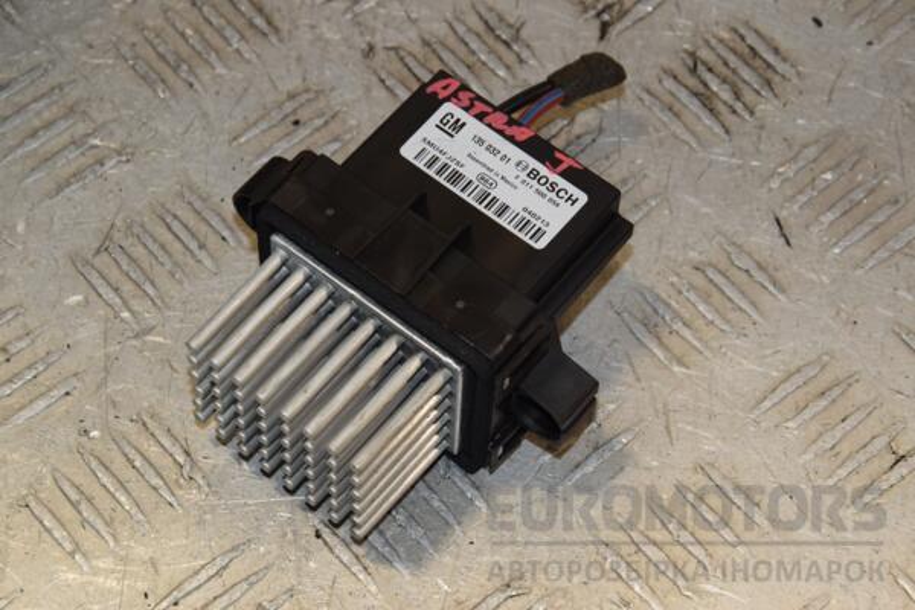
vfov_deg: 11.4
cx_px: 458
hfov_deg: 17.1
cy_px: 305
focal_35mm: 120
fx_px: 3050
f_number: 9
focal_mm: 80
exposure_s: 1/200
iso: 800
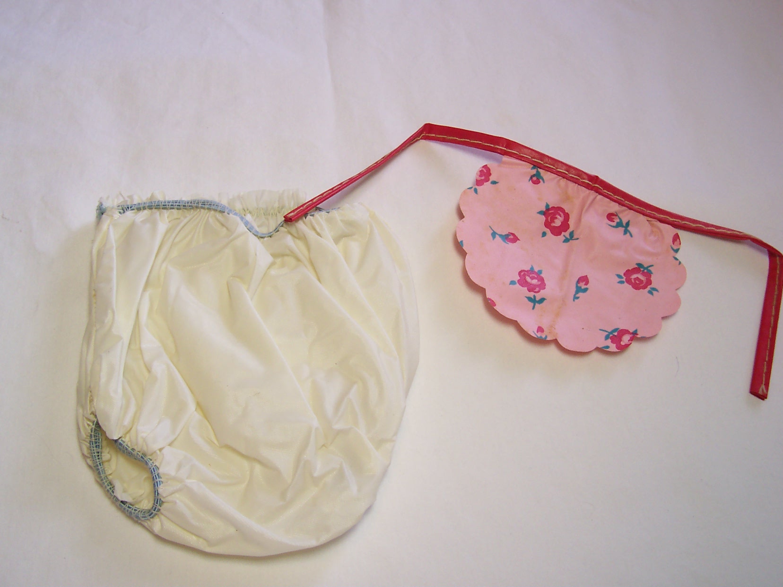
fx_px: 837
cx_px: 392
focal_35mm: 37
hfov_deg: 50.1
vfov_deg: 38.7
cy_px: 294
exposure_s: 1/45
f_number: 2.8
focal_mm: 5.6
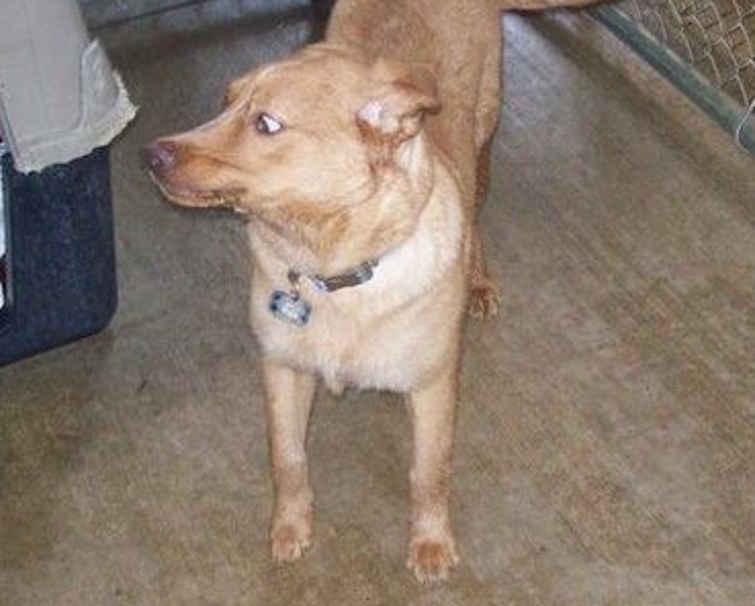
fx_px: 1633
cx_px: 485
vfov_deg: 21.0
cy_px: 341
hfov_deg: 25.9
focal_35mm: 73
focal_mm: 6
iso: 200
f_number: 2.7
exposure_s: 1/64
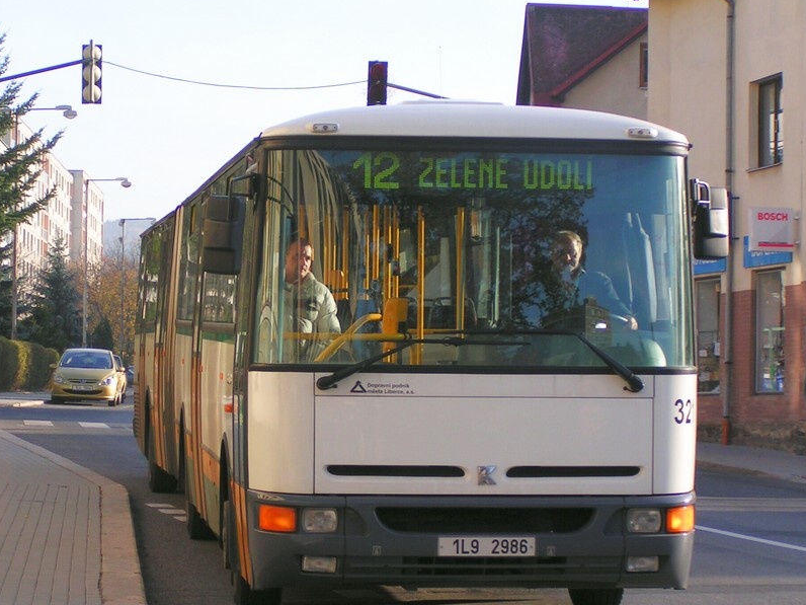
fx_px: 2608
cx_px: 365
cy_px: 331
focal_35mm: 112
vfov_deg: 13.2
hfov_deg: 17.6
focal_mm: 15.2
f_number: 3.5
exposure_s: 1/500
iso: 50
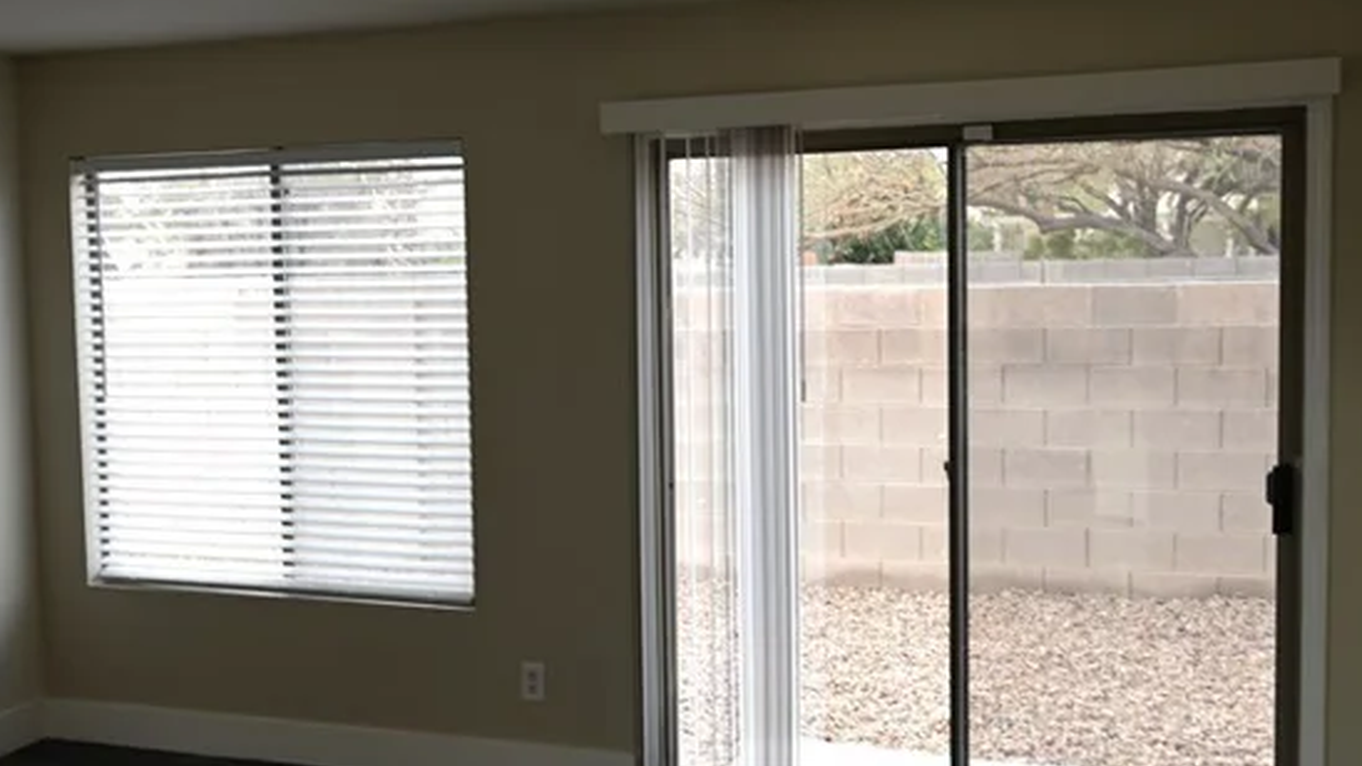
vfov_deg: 25.4
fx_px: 1697
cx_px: 577
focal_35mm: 47
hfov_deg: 43.6
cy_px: 382
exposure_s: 1/30
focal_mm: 24
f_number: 3.5
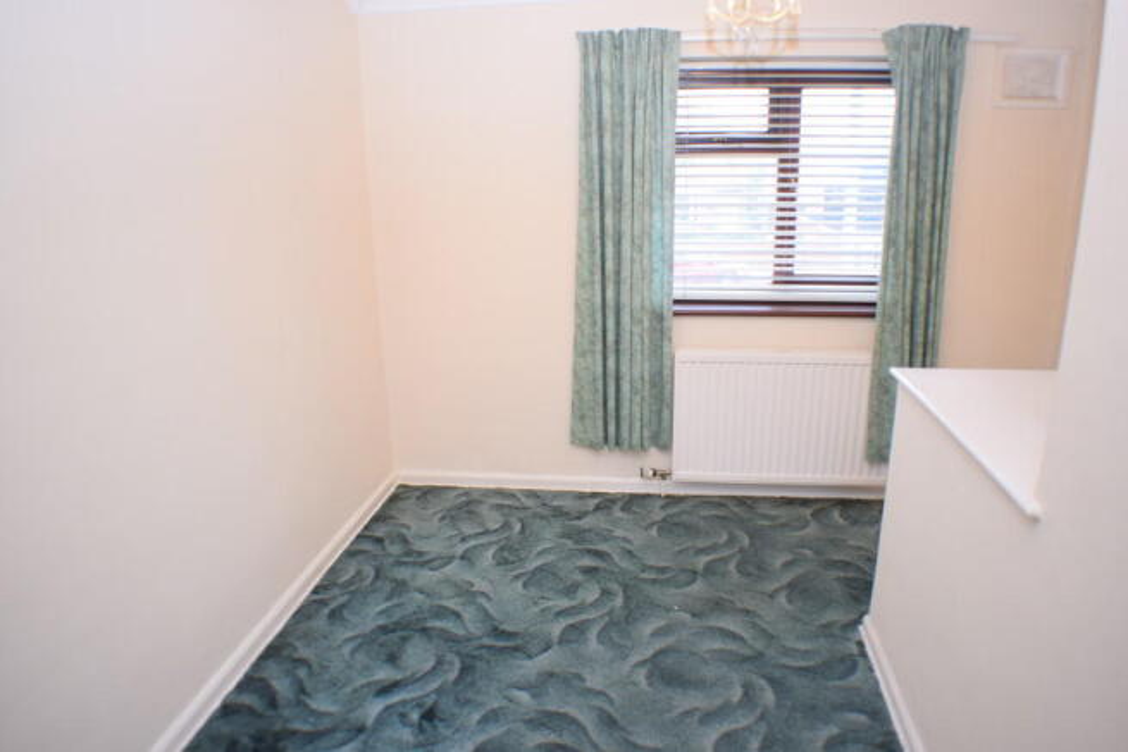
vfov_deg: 43.6
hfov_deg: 61.9
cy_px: 376
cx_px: 564
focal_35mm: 30
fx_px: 940
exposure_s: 1/60
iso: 800
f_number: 4
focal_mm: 20
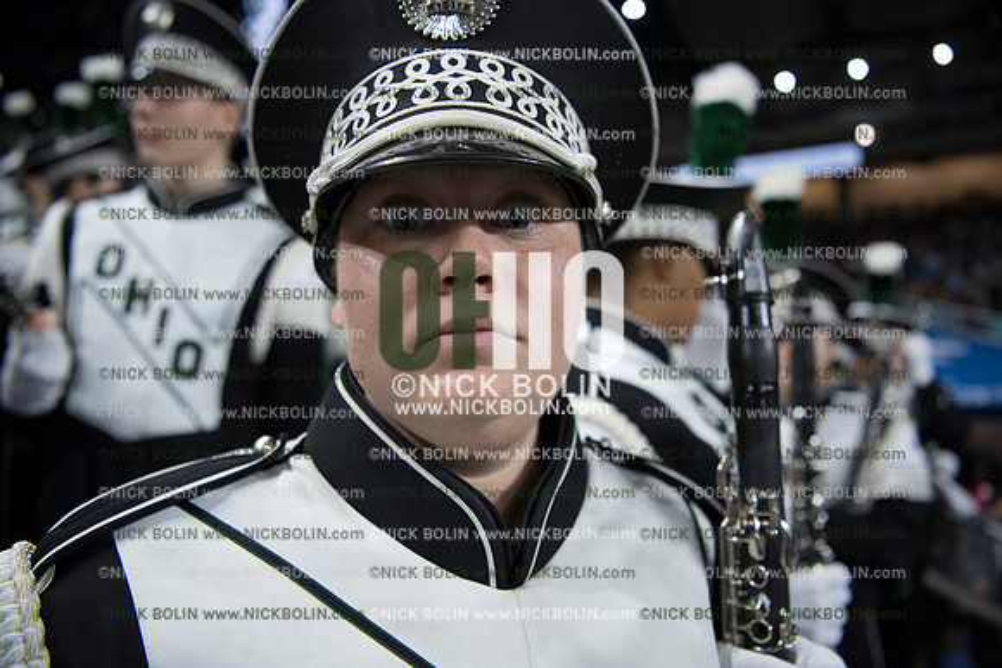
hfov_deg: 73.7
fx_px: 668
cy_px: 334
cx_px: 501
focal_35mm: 24
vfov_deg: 53.2
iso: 1250
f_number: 2.8
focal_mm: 24
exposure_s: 1/640
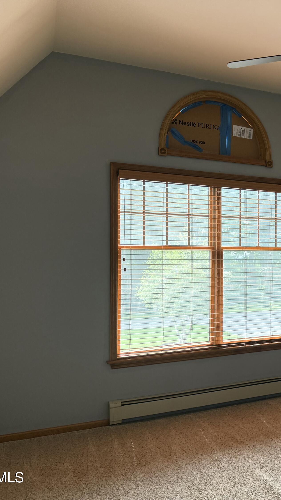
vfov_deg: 56.6
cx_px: 284
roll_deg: -0.2
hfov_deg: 31.1
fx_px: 463
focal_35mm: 35
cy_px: 249
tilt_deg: +0.7
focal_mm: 6.76
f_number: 1.78
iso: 160
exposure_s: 1/181
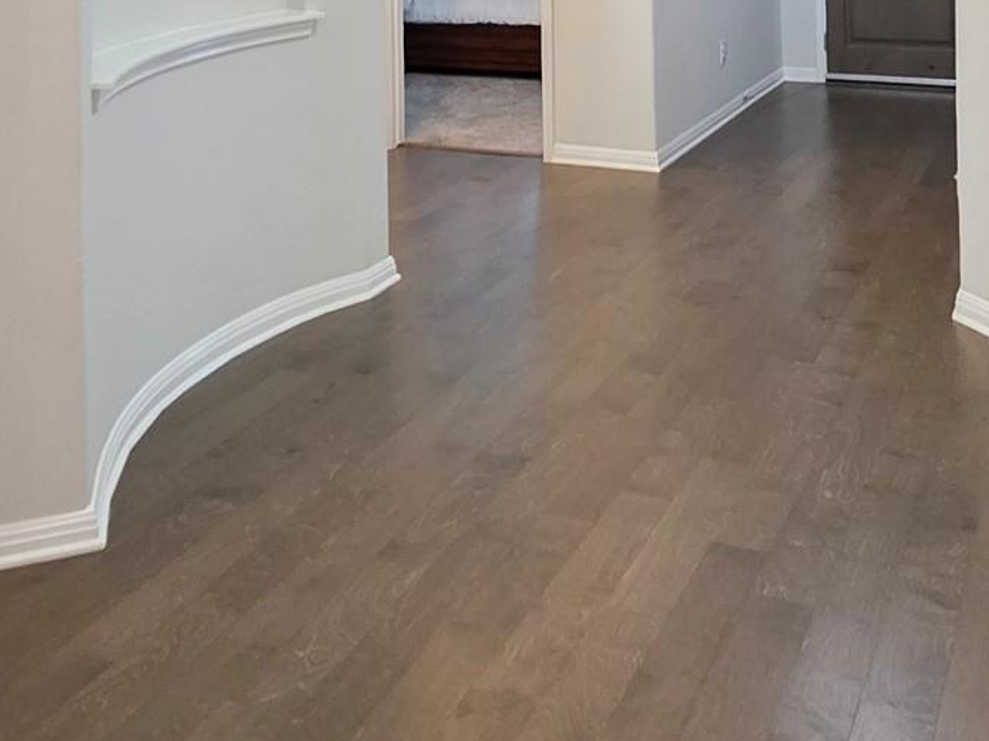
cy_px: -148
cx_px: 636
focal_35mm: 40
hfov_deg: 46.3
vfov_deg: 30.5
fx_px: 1142
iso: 500
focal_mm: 2.2
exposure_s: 1/60
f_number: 1.9
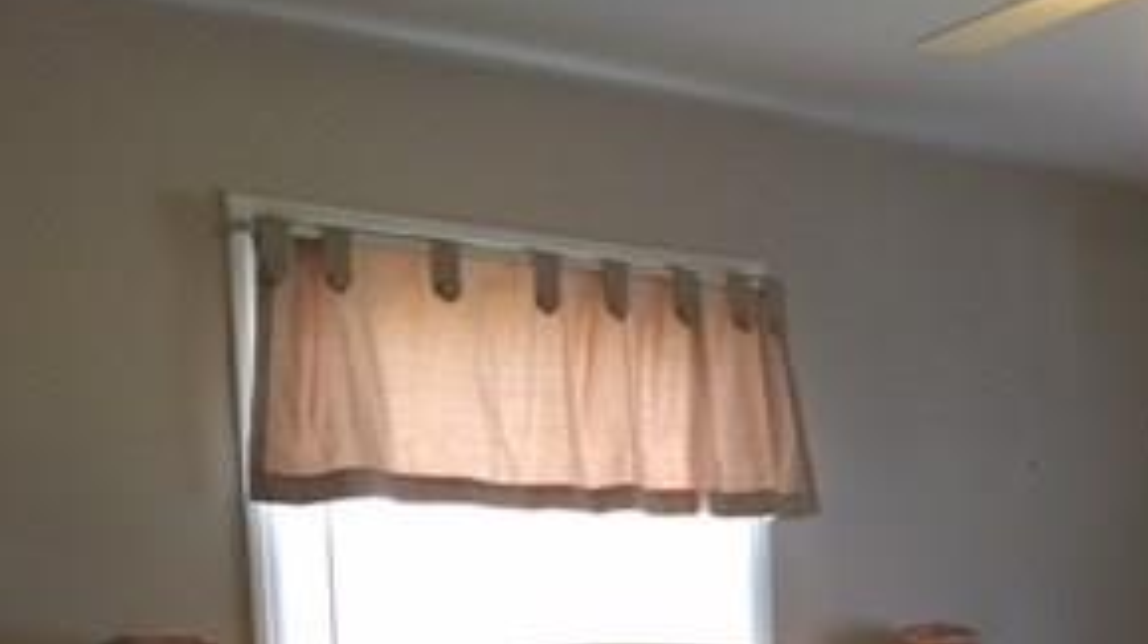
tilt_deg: -8.4
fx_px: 2129
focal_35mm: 70
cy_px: 906
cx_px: 1108
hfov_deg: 28.6
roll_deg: +0.3
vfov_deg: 16.0
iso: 125
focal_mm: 4.15
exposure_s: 1/30
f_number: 2.2
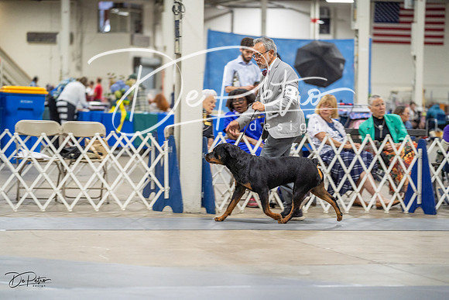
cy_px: 150
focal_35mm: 126
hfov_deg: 16.3
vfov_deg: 10.9
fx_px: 1572
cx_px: 224
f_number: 2.8
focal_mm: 126
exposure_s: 1/160
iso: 2500
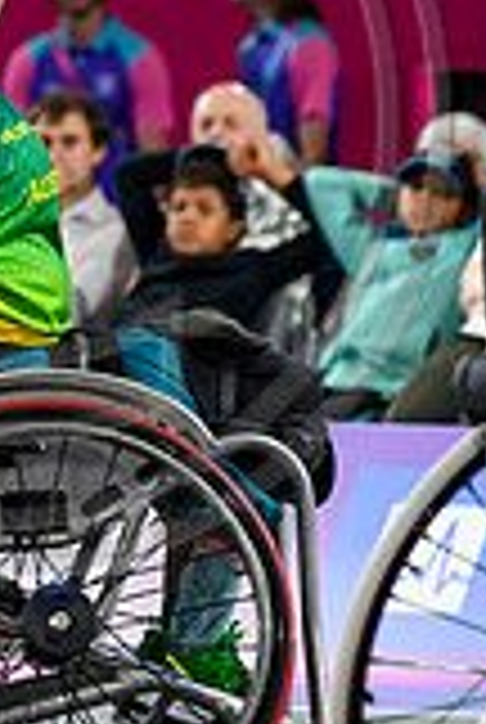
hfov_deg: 2.6
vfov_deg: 3.8
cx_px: -364
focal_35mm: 538
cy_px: -49
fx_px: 10847
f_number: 3.2
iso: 2500
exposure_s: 1/1600
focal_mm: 105
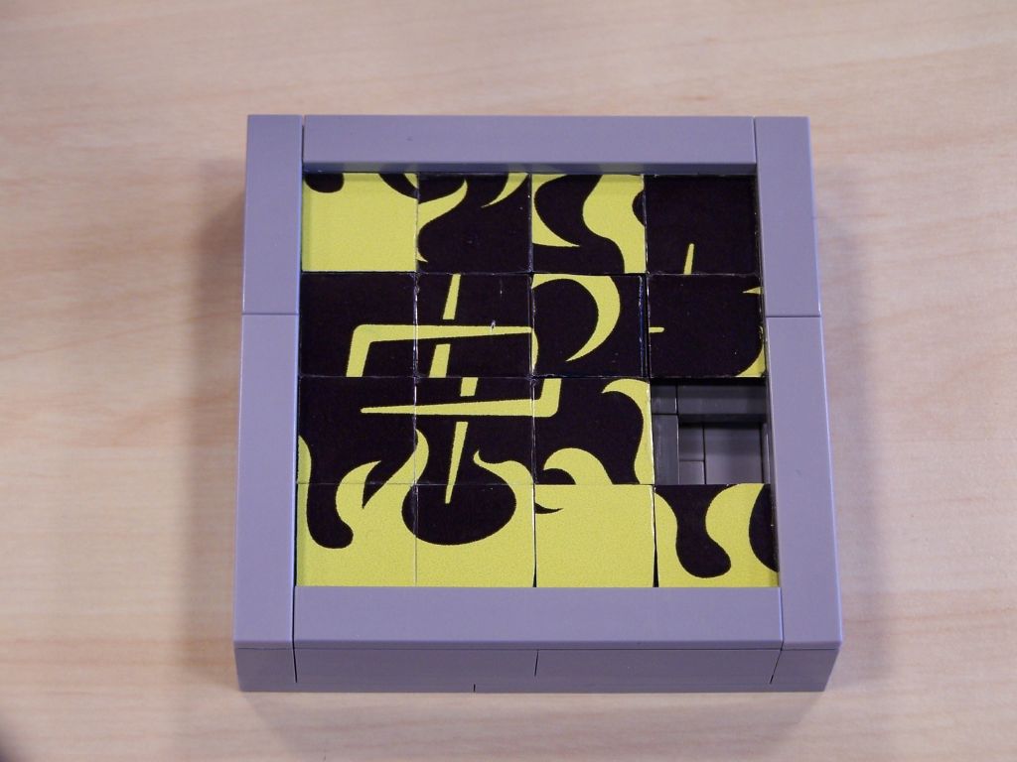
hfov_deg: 18.7
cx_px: 508
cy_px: 381
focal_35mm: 105
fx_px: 3085
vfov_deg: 14.1
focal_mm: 17.5
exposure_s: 1/15
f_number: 3.2
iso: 80
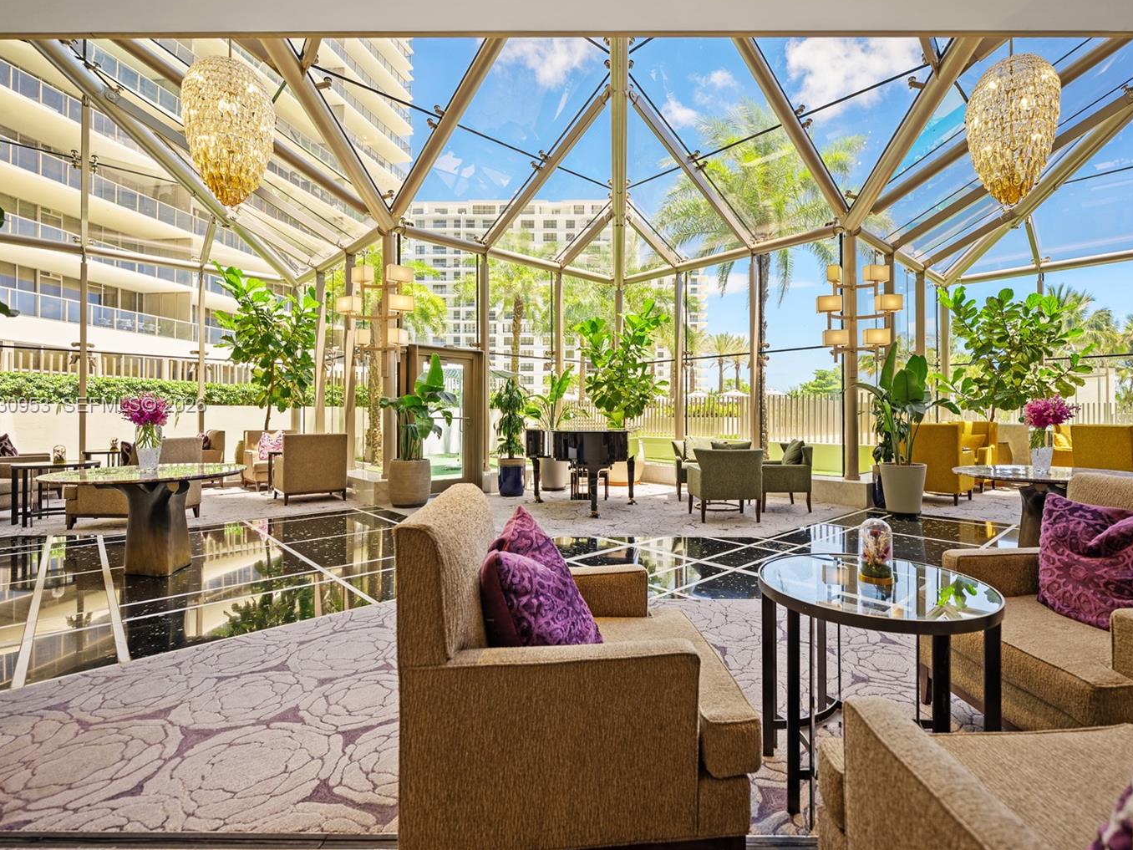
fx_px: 556
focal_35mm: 17
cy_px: 407
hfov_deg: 90.8
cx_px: 614
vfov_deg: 74.7
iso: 200
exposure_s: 1/30
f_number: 2.8
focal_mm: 15
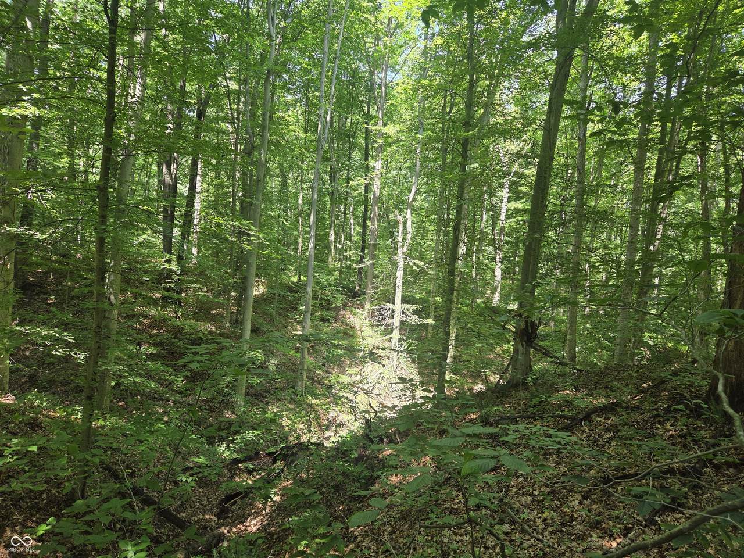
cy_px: 279
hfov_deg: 73.9
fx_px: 494
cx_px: 372
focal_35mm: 23
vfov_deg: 58.9
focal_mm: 5.4
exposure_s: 1/180
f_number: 1.8
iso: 80
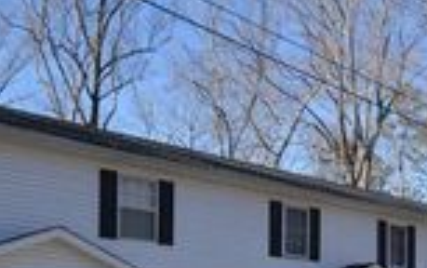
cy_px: 322
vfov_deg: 23.6
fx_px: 582
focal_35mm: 50
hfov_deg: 40.2
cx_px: 240
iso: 100
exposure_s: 1/160
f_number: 6.3
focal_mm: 10
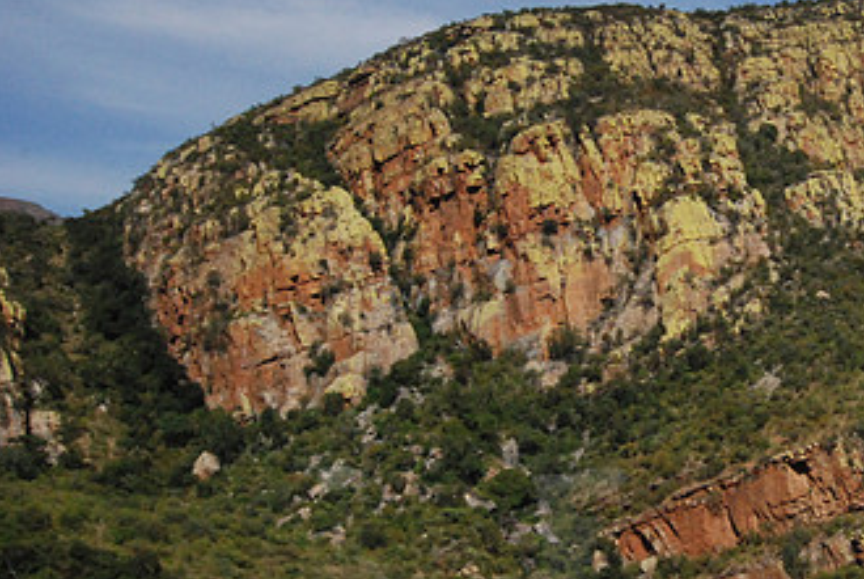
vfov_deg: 23.4
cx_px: 749
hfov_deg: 33.0
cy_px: 252
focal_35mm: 58
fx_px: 1394
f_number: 14
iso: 1600
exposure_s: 1/800
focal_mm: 22
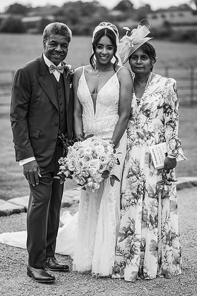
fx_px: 699
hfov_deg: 16.0
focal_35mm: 85
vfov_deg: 23.9
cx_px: 98
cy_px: 148
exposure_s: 1/1250
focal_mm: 85
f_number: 2.2
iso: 100
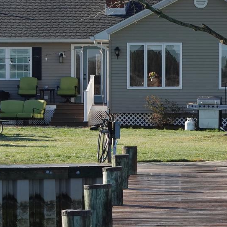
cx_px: 176
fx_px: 1476
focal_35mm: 199
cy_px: 170
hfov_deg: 8.8
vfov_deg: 8.8
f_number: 4
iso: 125
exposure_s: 1/500
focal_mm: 23.1
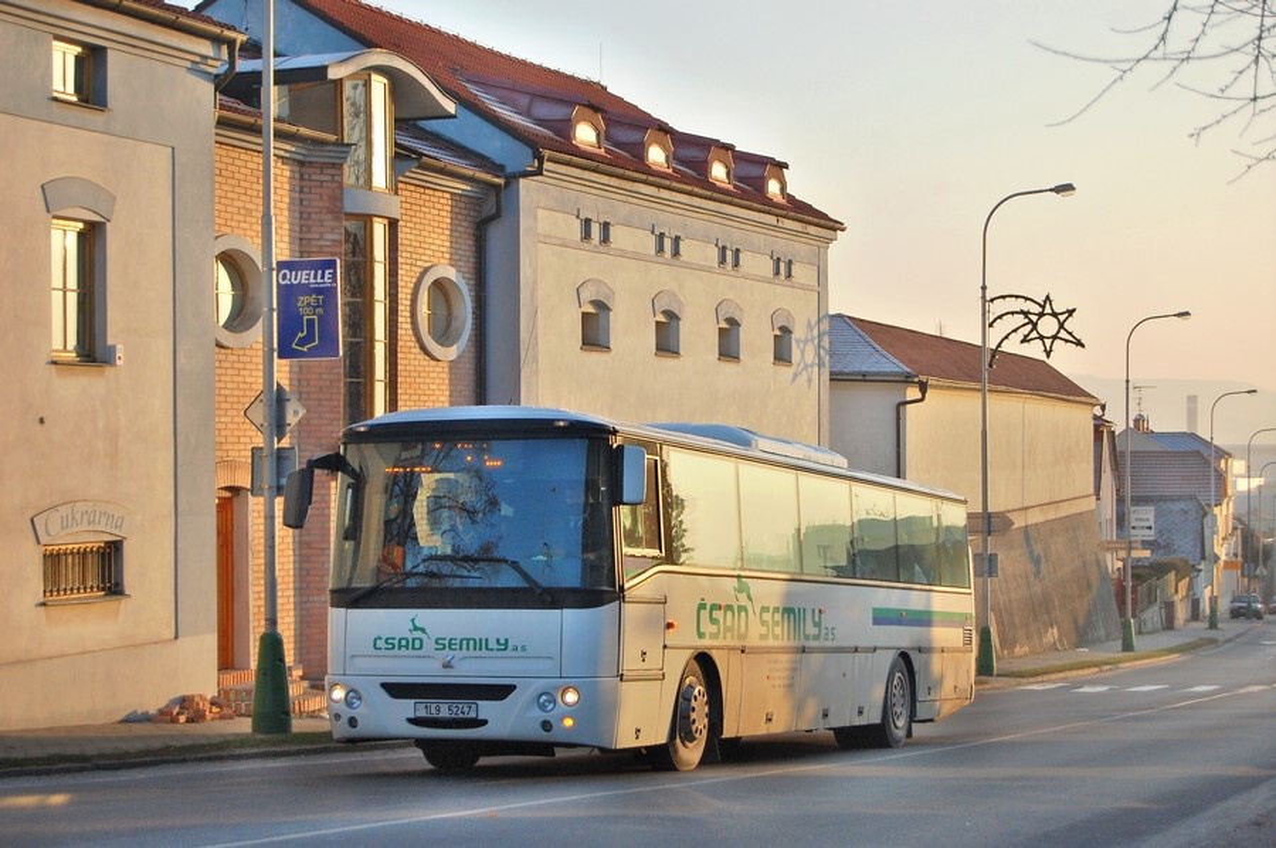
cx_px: 638
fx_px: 2762
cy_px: 424
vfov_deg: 17.5
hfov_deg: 26.0
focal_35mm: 78
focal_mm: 52
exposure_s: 1/1000
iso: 400
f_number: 5.6
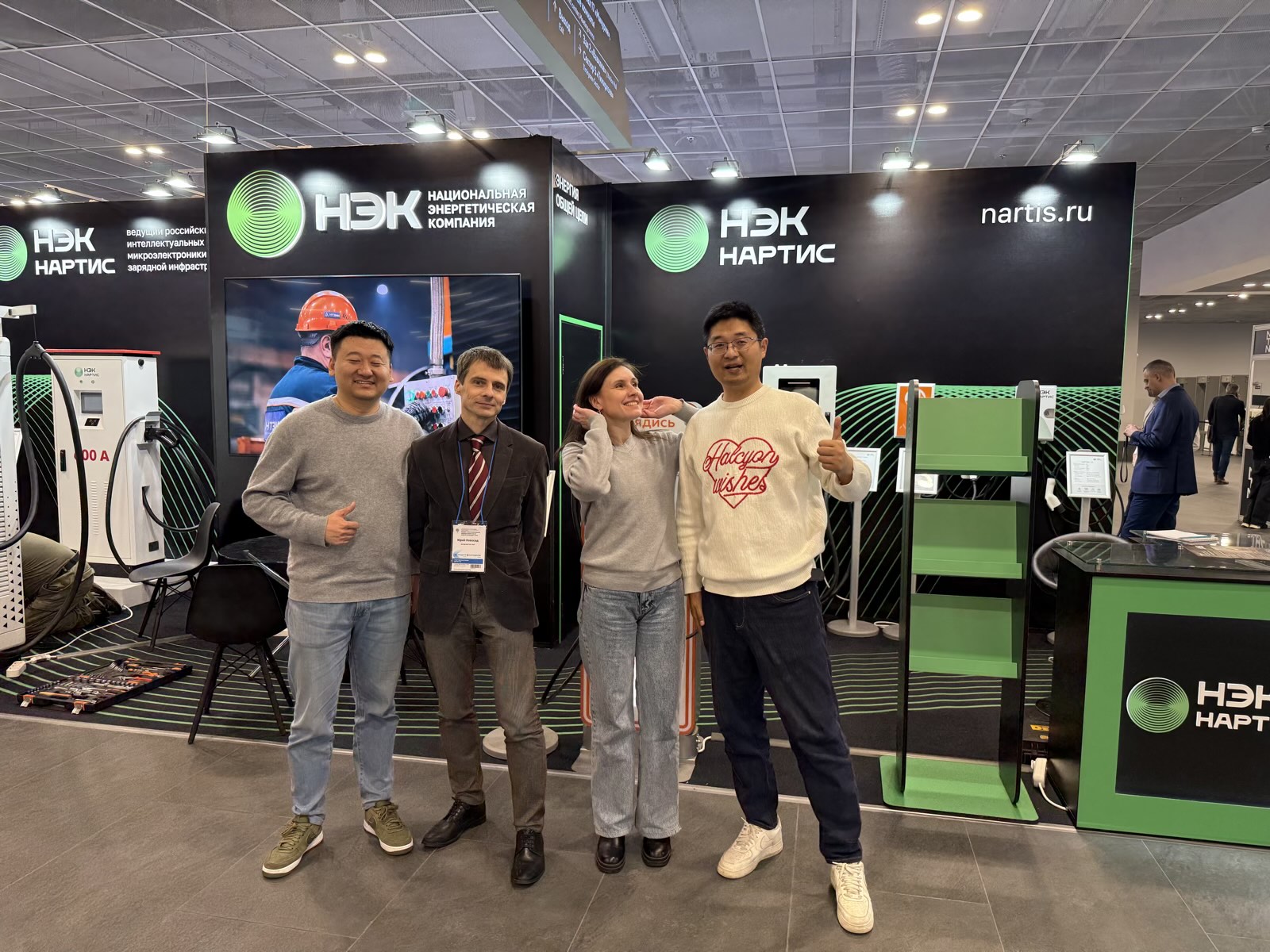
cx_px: 635
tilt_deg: -4.9
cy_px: 476
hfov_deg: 71.6
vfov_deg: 56.8
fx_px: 881
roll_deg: +0.2
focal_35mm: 24
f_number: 1.78
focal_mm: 6.76
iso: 200
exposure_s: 1/100
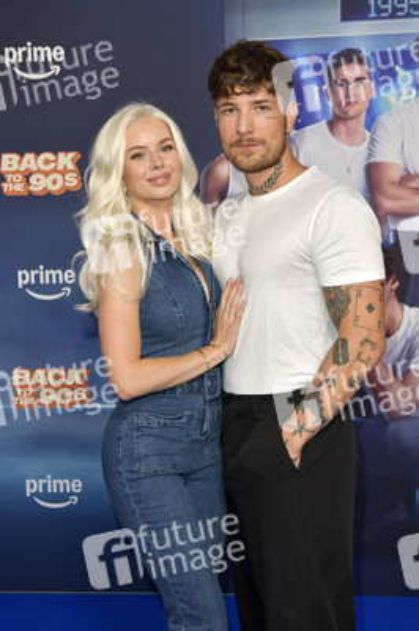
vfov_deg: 41.1
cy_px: 316
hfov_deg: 28.0
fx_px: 839
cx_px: 210
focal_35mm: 48
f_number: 6.3
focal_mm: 48
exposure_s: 1/200
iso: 800
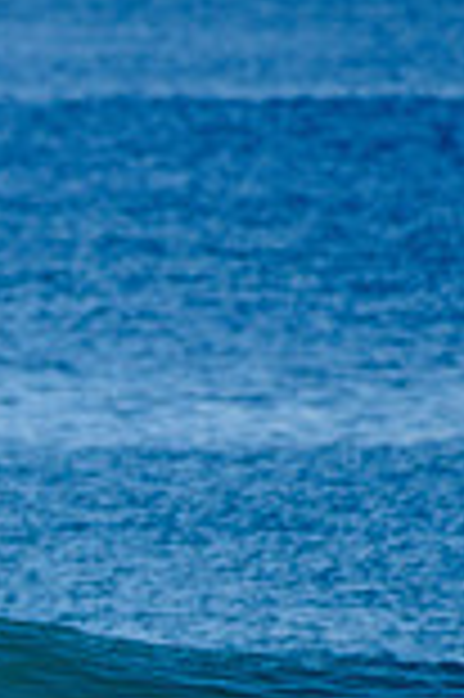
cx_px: -487
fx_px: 36309
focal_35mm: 1874
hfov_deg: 0.7
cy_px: 822
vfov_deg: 1.1
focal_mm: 500
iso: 220
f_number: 5.6
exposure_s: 1/1600
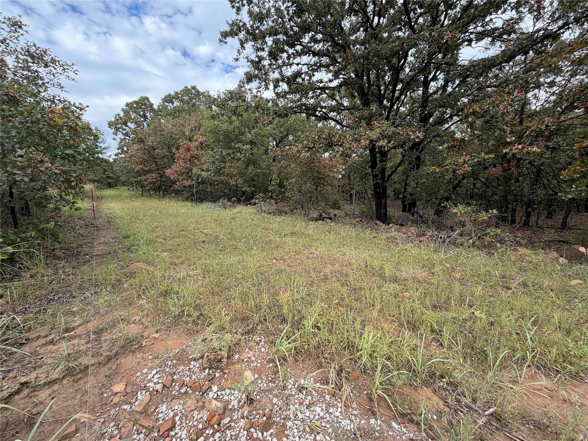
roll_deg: +4.1
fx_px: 238
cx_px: 294
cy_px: 220
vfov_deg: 85.7
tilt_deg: -8.7
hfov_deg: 102.1
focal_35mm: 14
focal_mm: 2.22
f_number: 2.2
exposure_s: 1/433
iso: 64
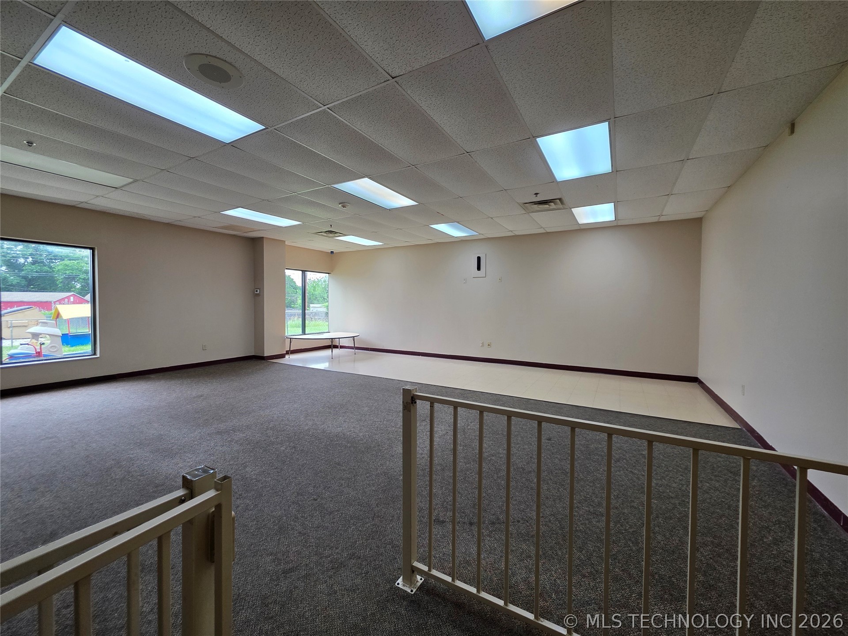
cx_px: 424
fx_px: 318
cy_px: 318
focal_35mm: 13
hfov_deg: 106.2
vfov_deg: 89.9
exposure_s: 1/120
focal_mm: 2.2
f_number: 1.9
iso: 100
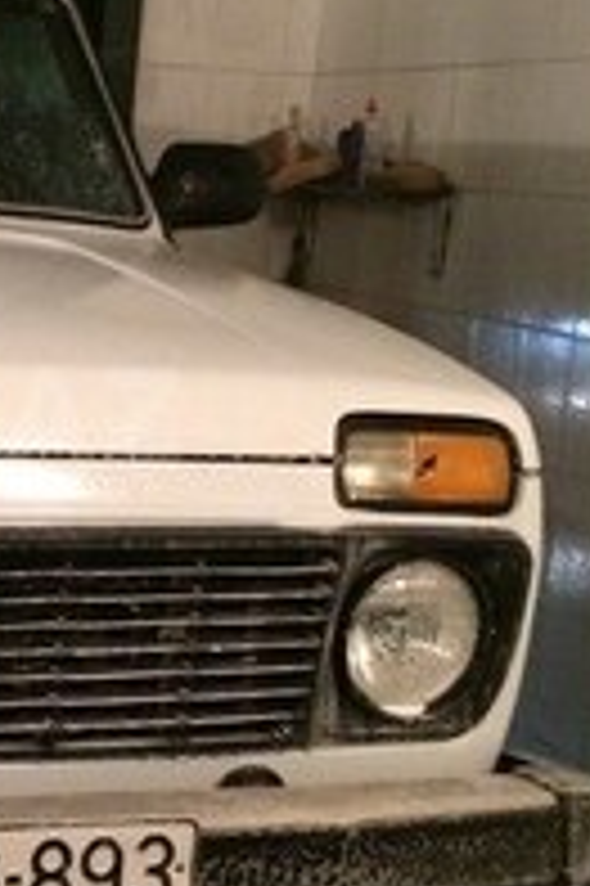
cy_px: 418
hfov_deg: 16.9
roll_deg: -2.9
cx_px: -167
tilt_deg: -9.1
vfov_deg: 26.7
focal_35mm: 76
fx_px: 1871
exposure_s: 1/25
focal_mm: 4.15
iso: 320
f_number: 2.2
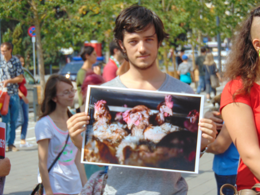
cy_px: 98
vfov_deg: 9.1
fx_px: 1232
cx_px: 130
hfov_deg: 12.0
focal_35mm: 164
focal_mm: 29.5
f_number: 4
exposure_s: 1/500
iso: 80
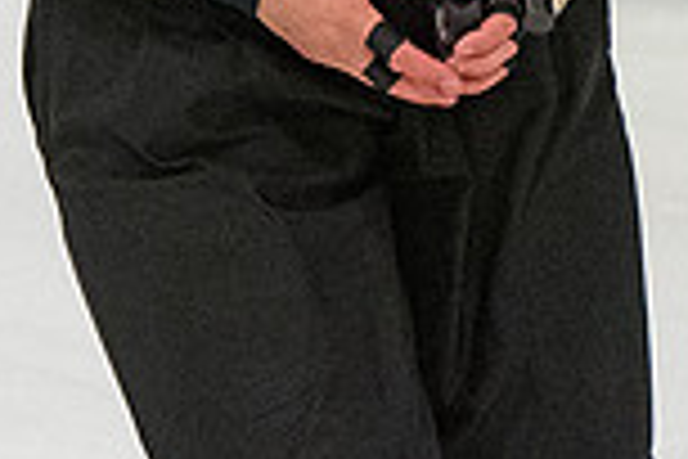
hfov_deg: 2.1
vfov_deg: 1.4
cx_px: 486
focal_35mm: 963
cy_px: -603
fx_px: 18403
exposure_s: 1/800
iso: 2500
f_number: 3.5
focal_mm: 116
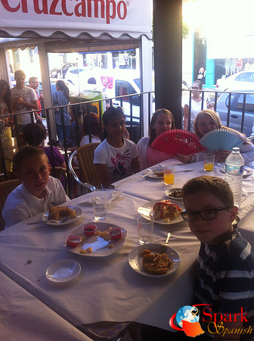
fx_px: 343
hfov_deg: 40.6
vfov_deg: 52.7
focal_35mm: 35
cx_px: 127
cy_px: 170
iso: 80
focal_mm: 3.85
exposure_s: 1/60
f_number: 2.8
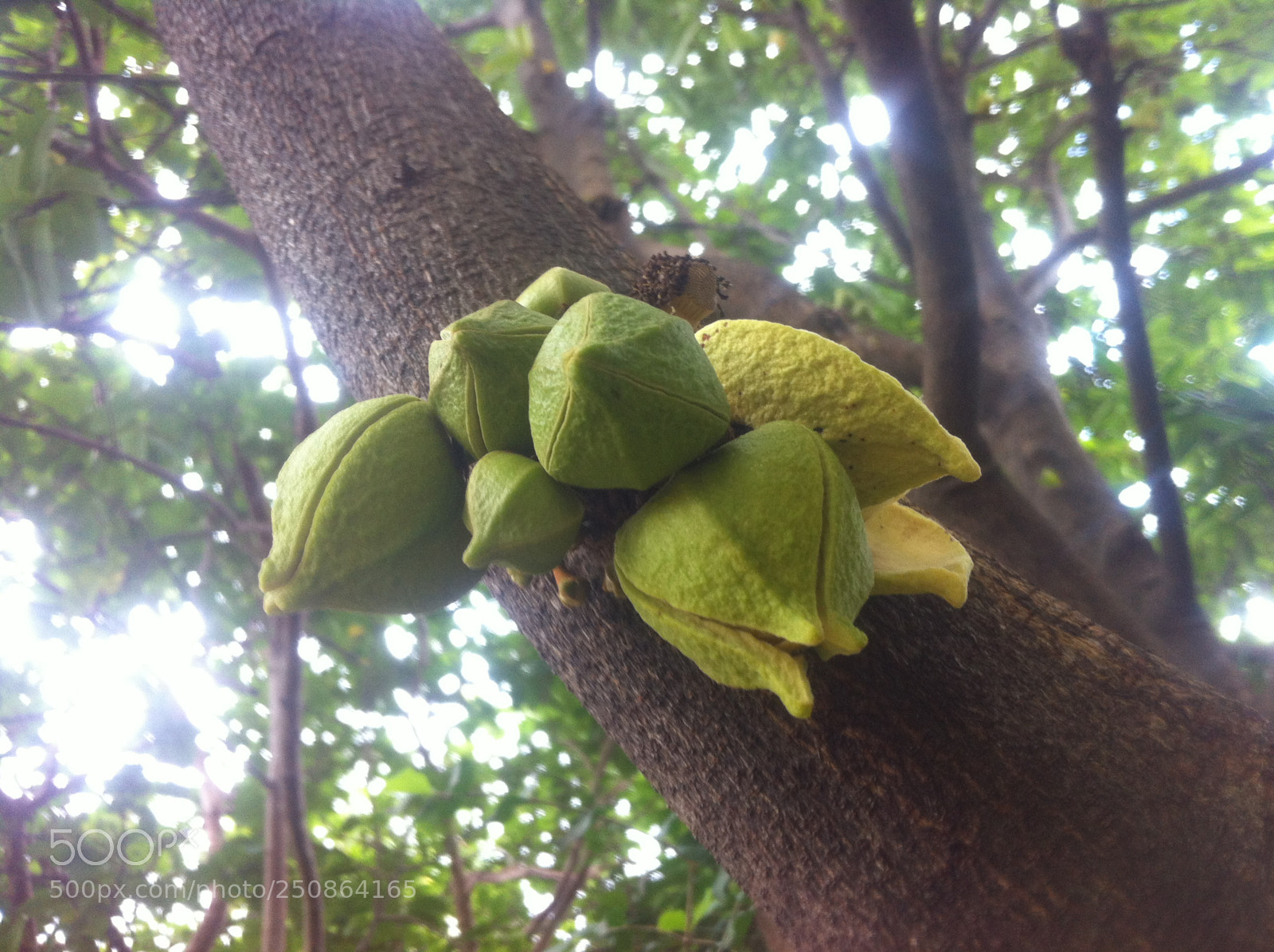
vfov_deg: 40.6
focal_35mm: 35
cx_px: 637
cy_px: 476
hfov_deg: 52.7
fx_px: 1286
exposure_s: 1/33
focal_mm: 3.85
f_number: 2.8
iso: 100
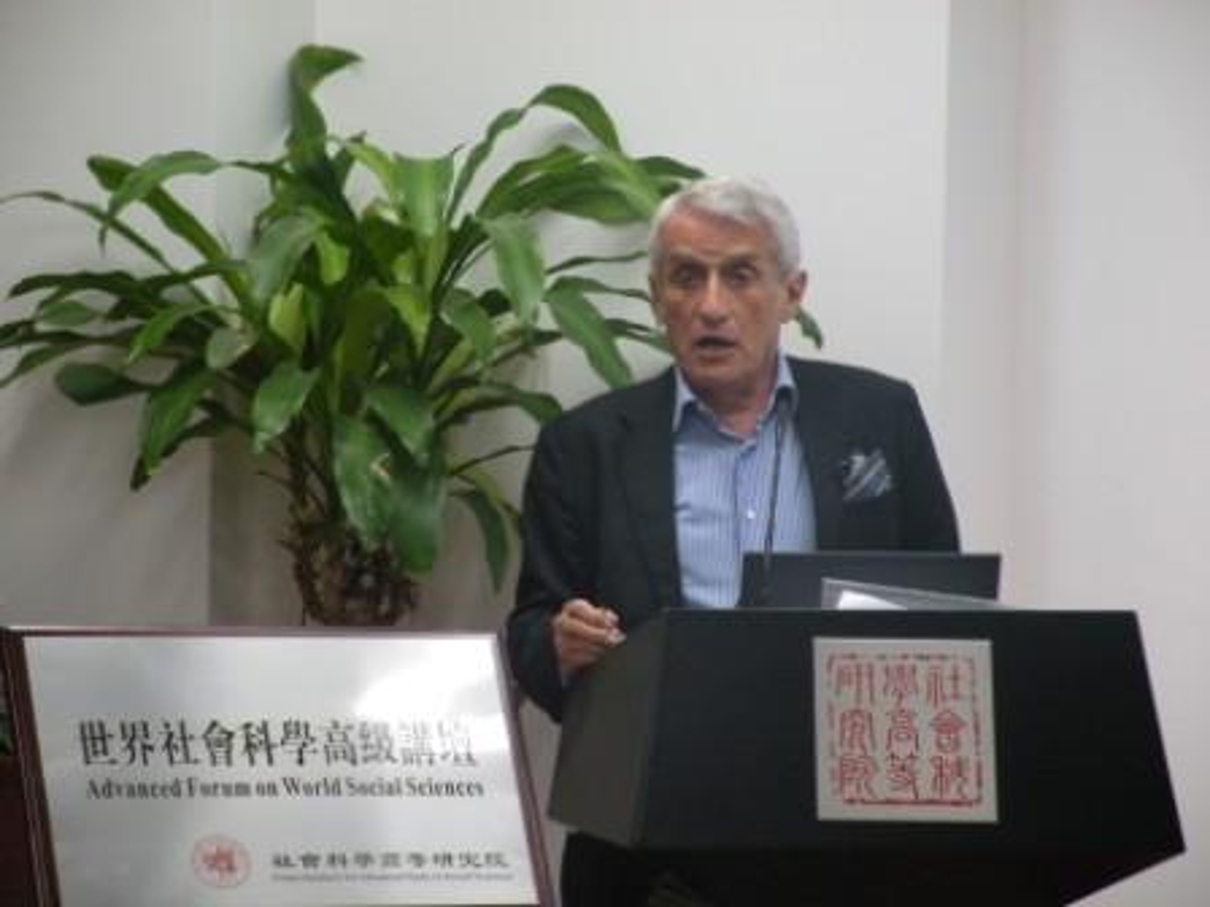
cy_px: 454
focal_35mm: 208
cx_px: 605
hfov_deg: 9.5
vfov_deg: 7.1
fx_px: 7271
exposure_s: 1/33
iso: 400
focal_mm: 36.9
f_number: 4.5
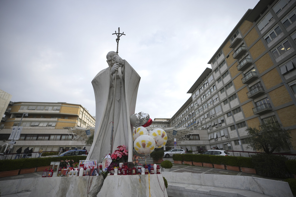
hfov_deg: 96.7
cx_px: 148
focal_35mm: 16
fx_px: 132
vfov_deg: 73.8
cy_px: 98
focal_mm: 16
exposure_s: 1/2000
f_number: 2.8
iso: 400
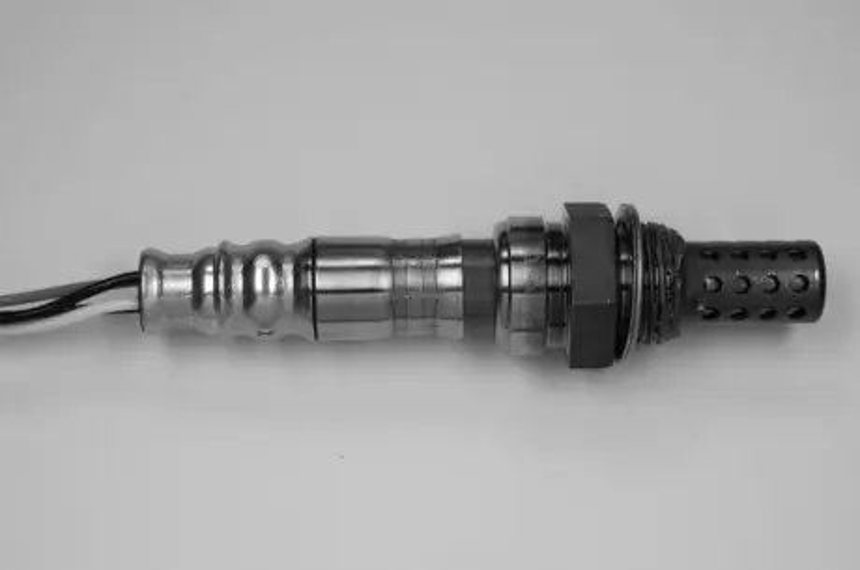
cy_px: 285
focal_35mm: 75
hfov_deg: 27.0
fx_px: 1789
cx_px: 430
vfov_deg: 18.1
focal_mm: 50
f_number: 5.6
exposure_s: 1/125
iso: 400
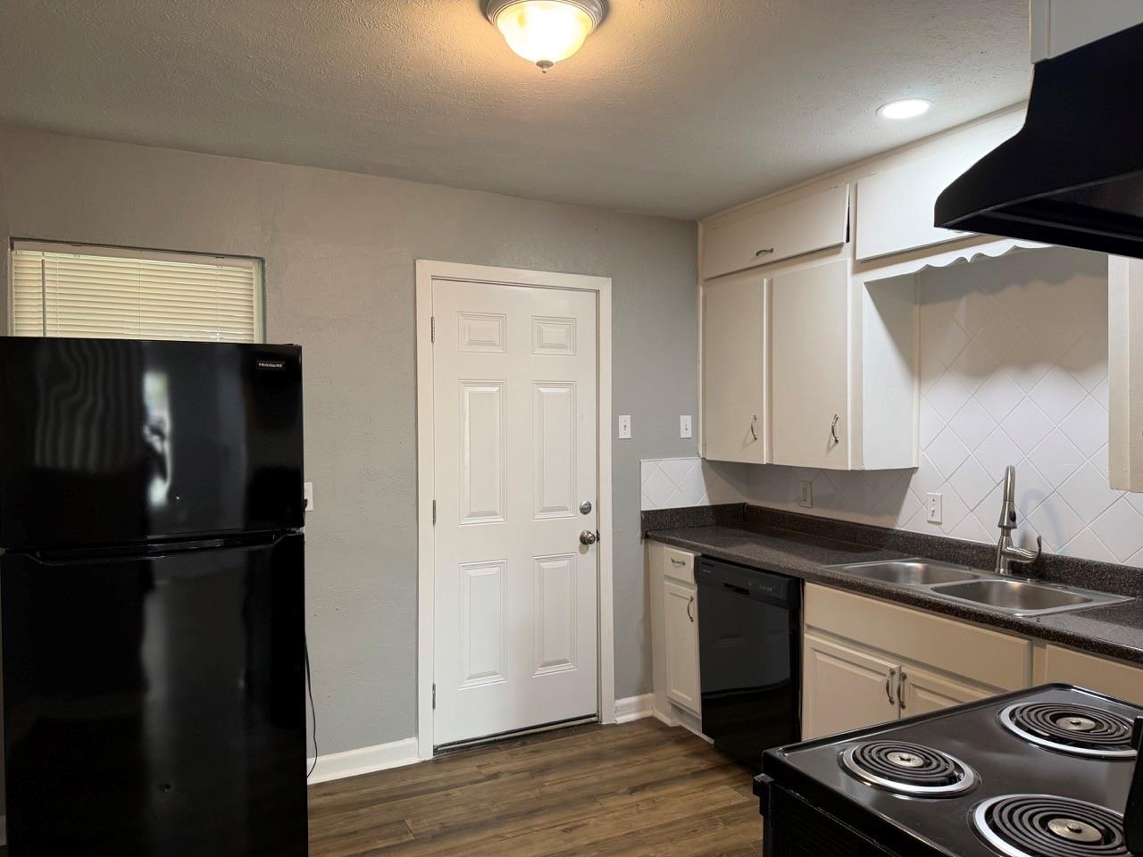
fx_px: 792
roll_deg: +0.6
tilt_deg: -0.5
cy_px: 428
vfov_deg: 56.8
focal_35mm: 24
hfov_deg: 71.6
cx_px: 572
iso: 125
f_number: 1.78
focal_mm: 6.76
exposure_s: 1/60
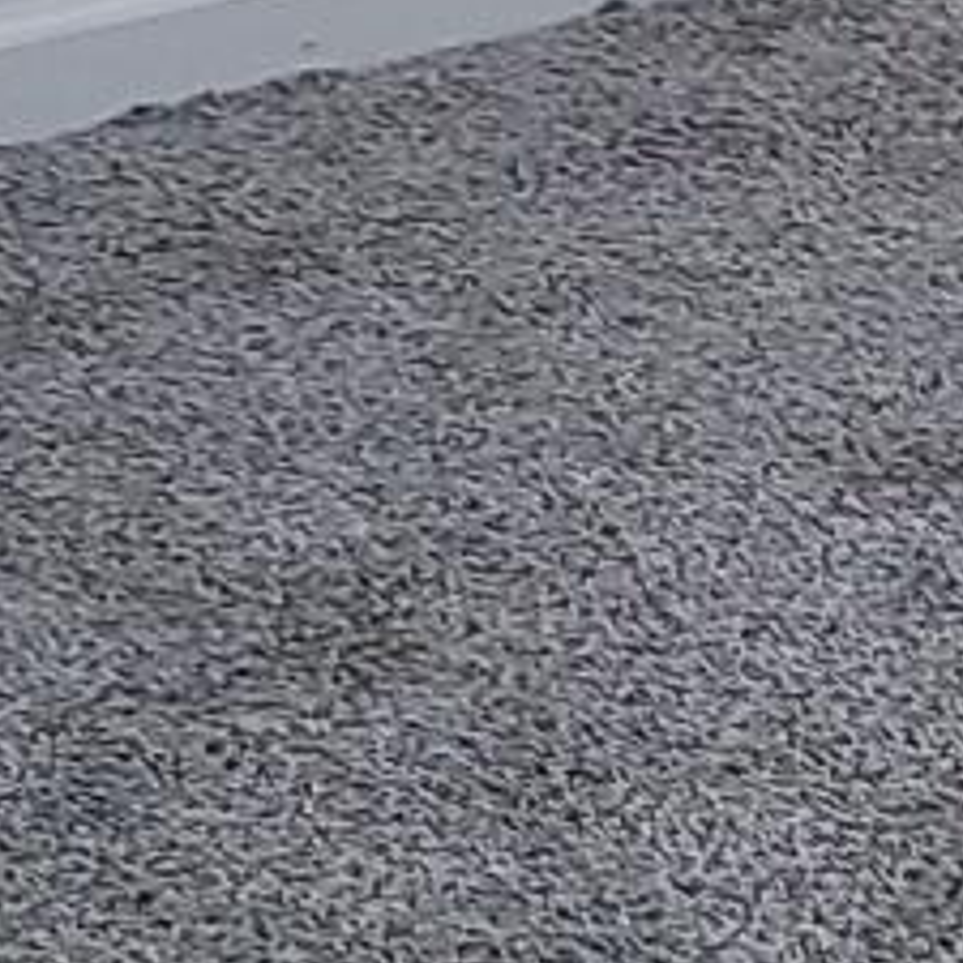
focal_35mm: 204
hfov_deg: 8.5
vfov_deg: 8.4
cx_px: 1109
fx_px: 6421
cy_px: -569
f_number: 1.8
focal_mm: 5.4
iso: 125
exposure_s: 1/59
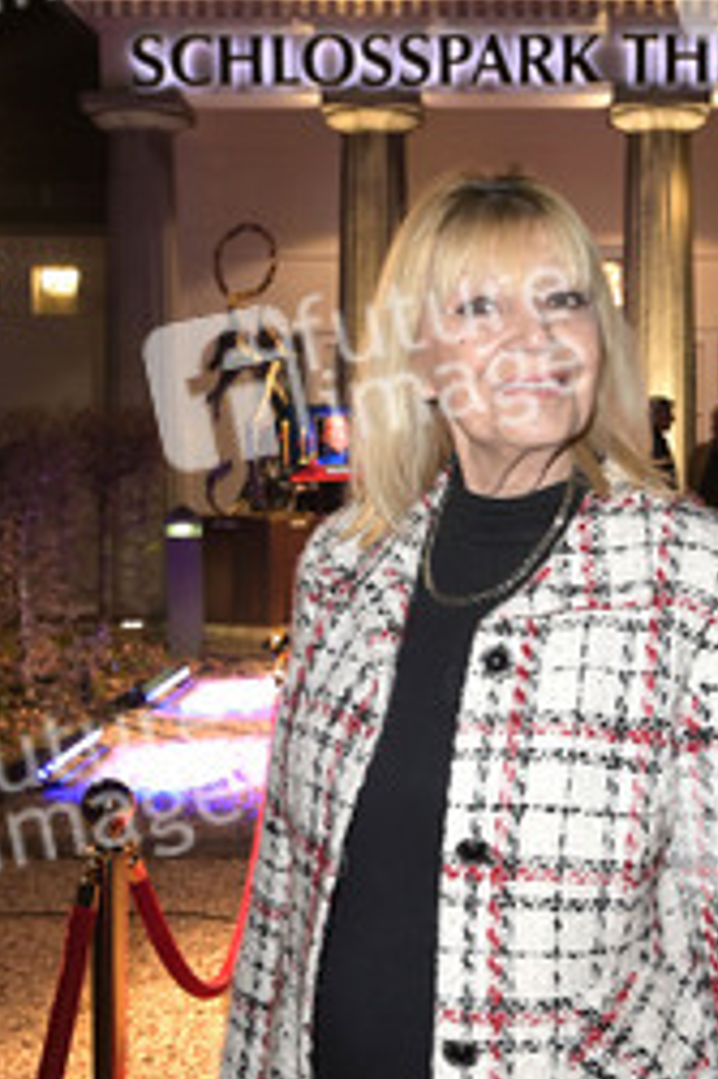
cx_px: 490
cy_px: 585
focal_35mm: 51
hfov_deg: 26.3
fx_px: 1528
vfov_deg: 38.9
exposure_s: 1/40
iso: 2500
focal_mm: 32
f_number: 6.3
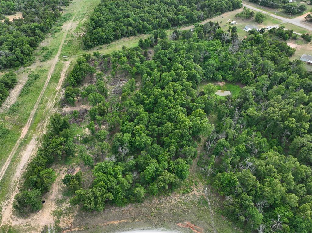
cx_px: 156
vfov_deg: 56.7
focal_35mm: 24
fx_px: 216
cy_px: 116
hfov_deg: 71.6
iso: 100
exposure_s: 1/500
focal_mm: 12.29
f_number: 2.8
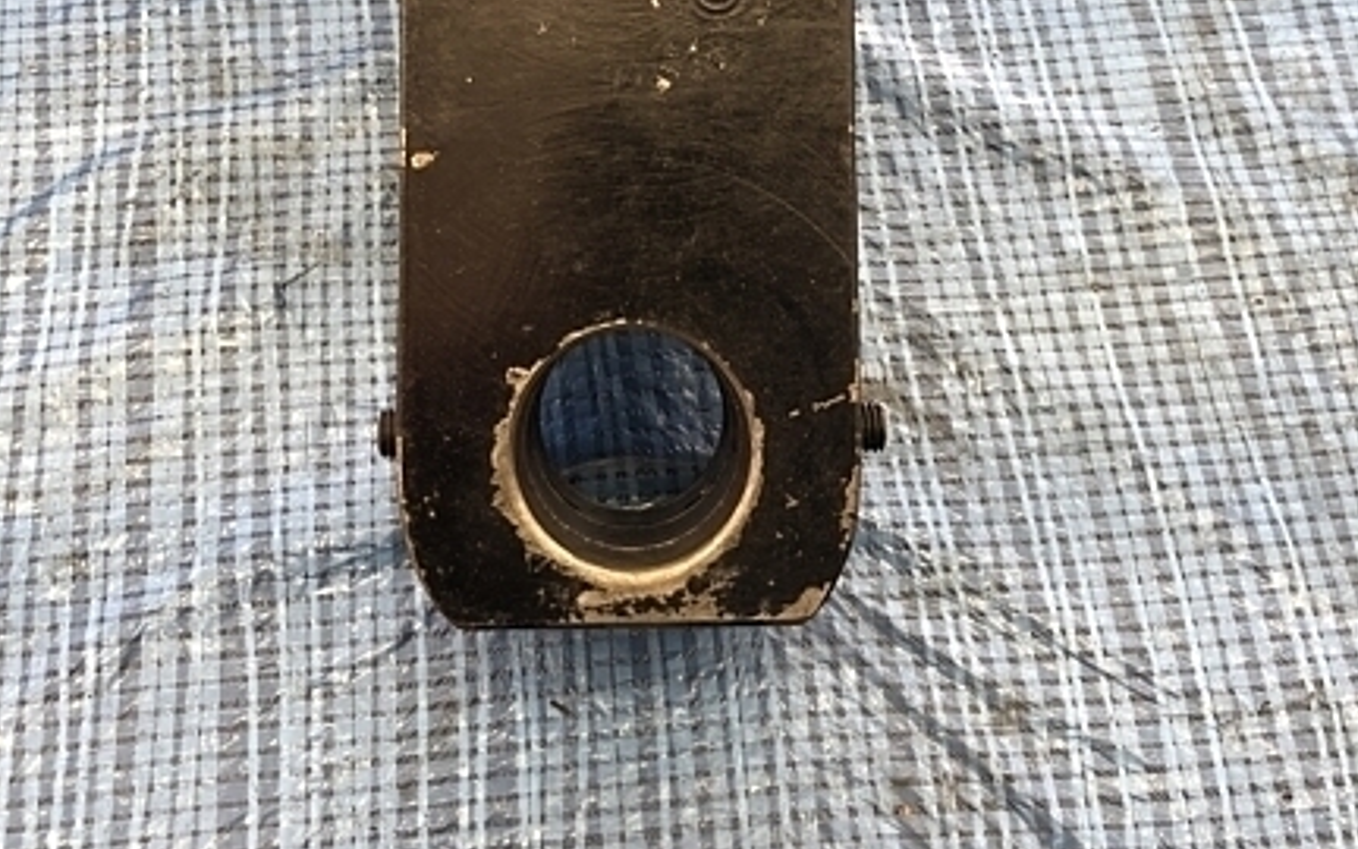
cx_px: 701
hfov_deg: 45.3
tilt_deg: -63.5
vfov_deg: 28.8
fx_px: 1628
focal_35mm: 44
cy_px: 214
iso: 40
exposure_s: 1/30
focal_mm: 3.99
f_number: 1.8
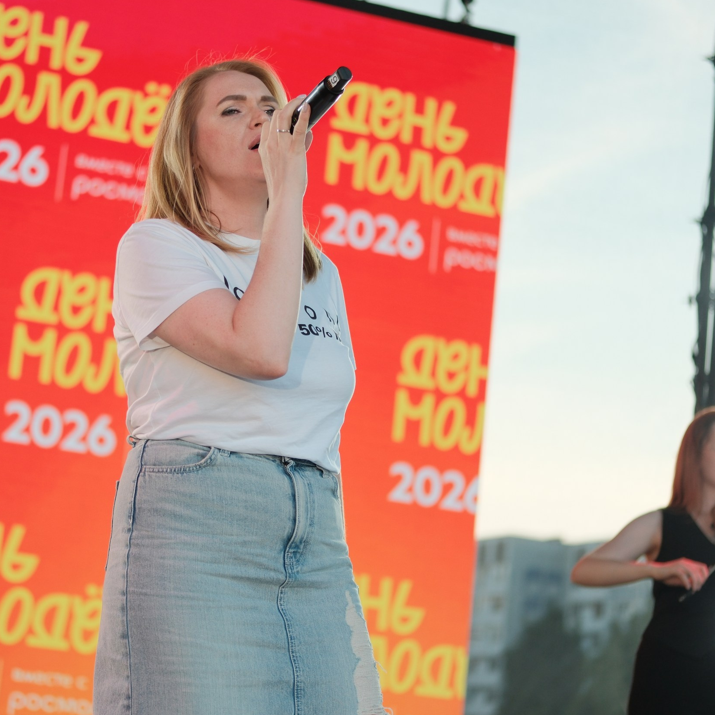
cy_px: 345
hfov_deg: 17.5
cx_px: 273
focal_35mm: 99
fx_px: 2313
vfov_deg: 17.6
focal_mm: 50
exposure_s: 1/2000
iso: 400
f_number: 2
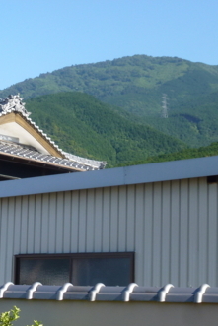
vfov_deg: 20.7
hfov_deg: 13.6
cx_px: -32
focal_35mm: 98
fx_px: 889
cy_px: 216
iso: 100
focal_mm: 9.4
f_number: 4.3
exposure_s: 1/400
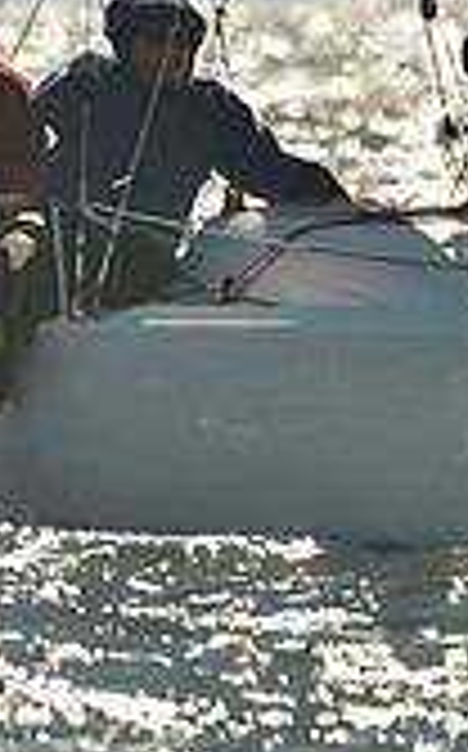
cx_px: 216
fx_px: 28972
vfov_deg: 1.5
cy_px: 173
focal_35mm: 1416
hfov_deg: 0.9
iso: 200
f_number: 6.3
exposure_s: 1/2000
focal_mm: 400
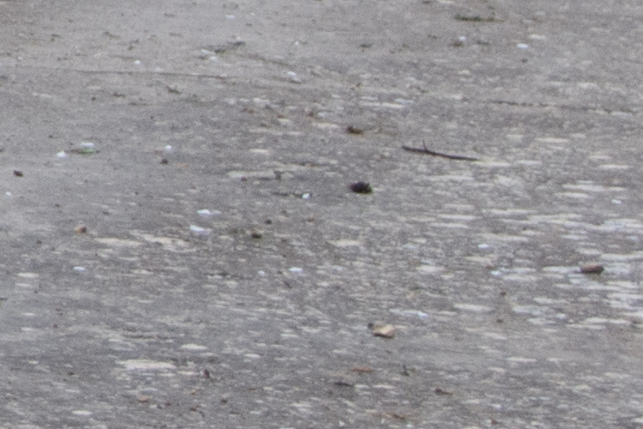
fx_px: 9430
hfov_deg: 3.8
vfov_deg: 2.6
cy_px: -636
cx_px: -1442
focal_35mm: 528
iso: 320
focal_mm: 44
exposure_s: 1/125
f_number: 5.6
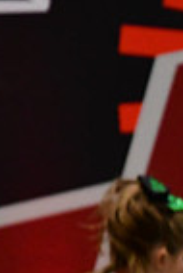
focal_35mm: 1225
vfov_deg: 1.7
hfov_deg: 1.1
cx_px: 501
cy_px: 309
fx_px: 9317
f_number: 2.8
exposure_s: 1/800
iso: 4000
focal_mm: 200
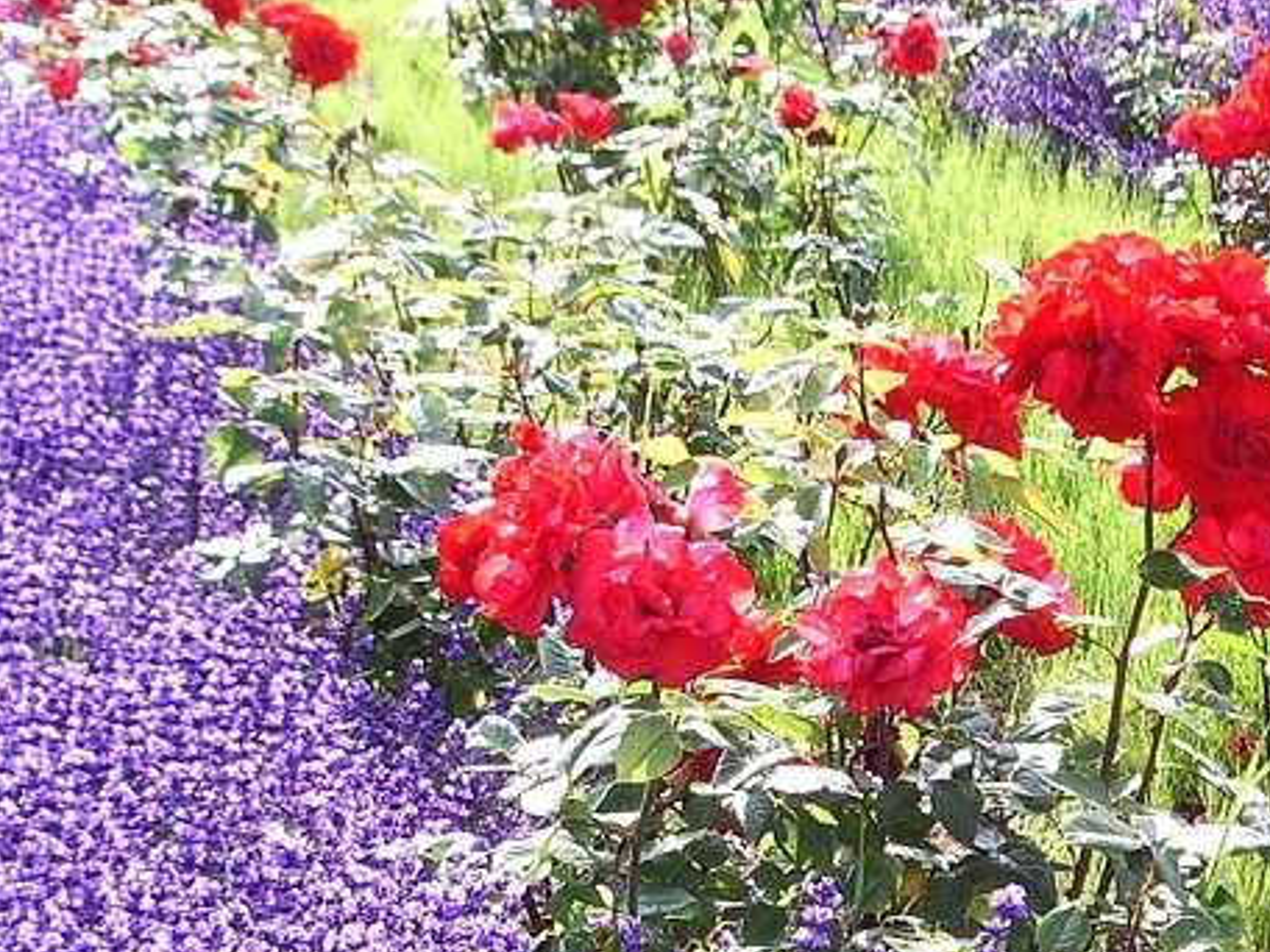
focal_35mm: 92
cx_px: 1042
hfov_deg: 21.0
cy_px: 882
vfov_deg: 15.8
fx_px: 3375
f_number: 4.6
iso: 50
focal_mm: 6.8
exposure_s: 1/100
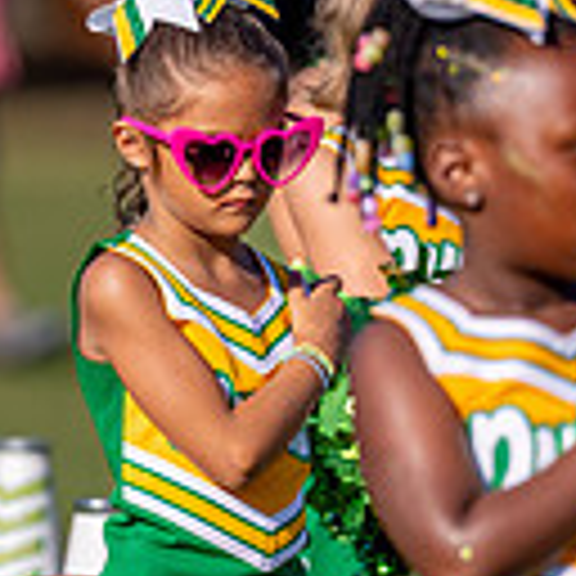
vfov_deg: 2.0
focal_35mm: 864
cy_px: 370
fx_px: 16265
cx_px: 113
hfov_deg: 2.0
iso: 320
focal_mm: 200
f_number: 2.8
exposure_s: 1/12800
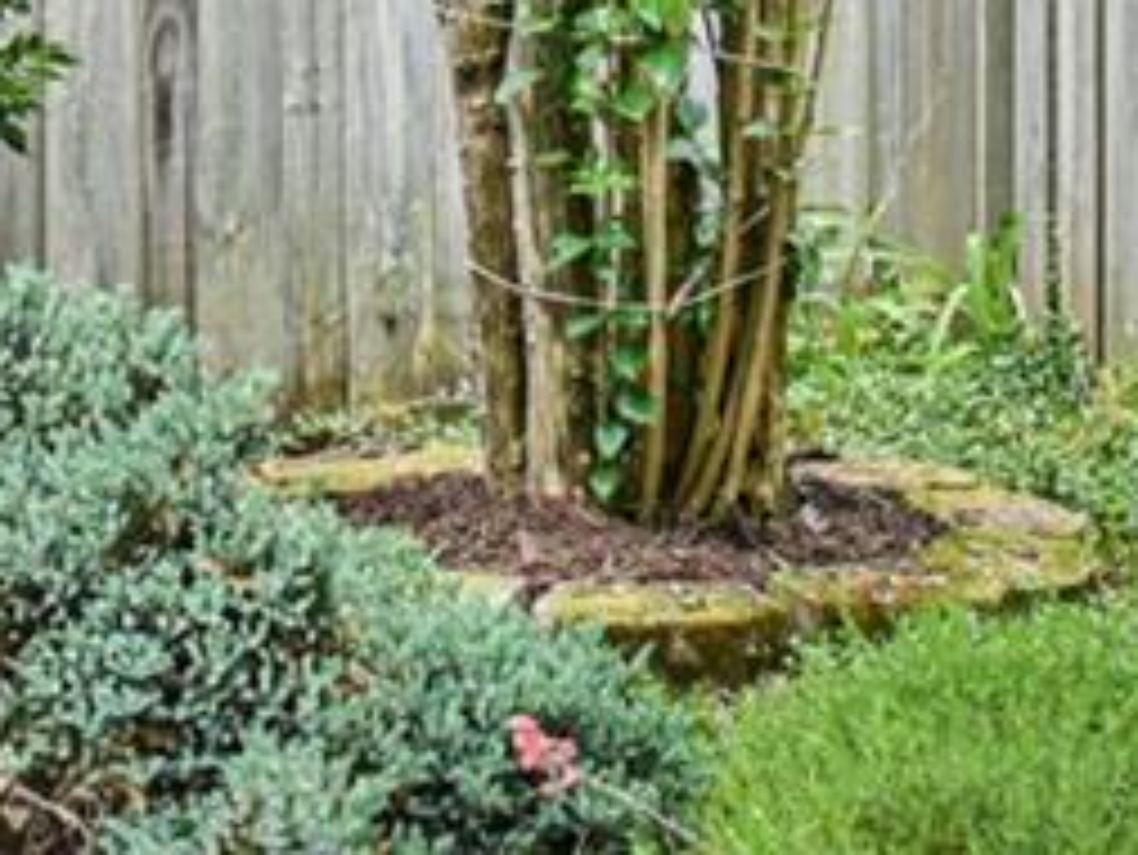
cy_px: 20
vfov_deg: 13.9
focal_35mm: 105
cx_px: 607
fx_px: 3454
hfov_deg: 18.7
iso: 1600
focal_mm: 27
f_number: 7.1
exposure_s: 1/200
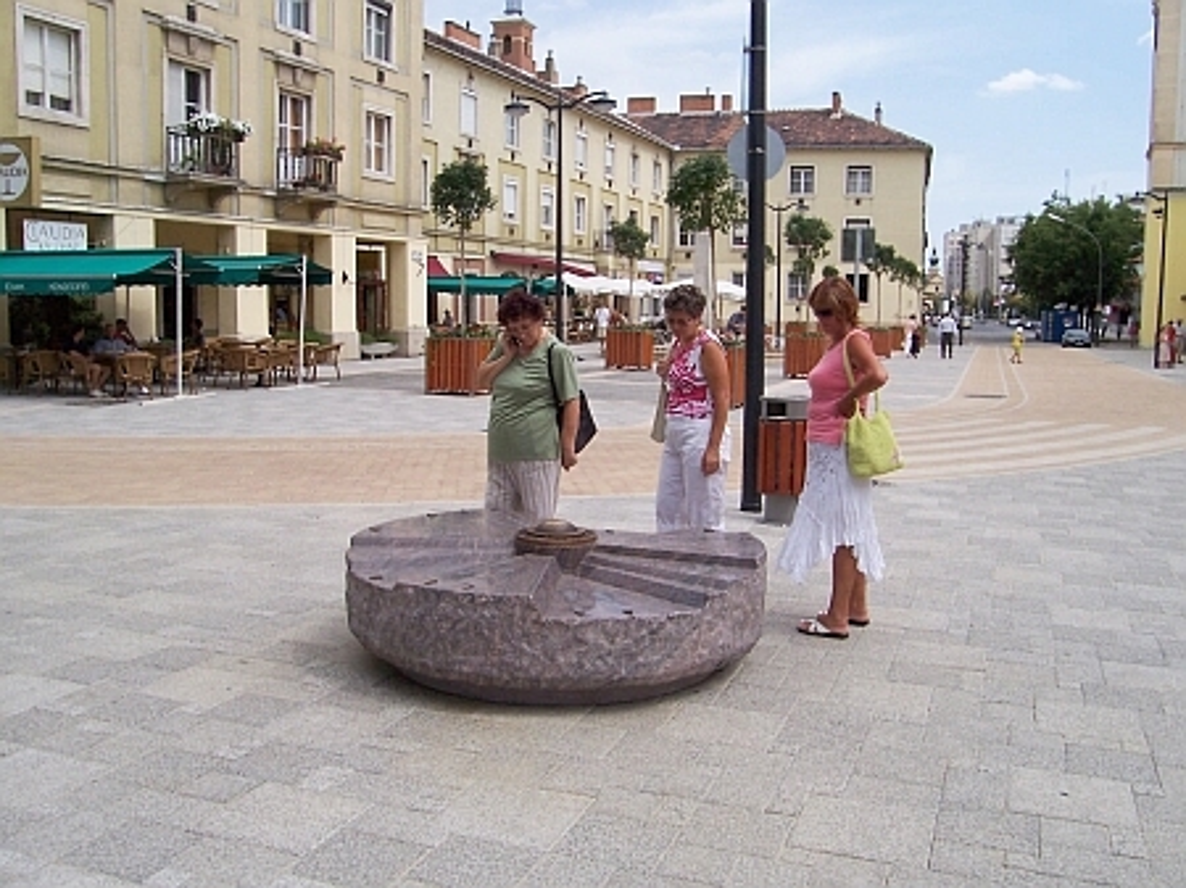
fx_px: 1164
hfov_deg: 54.0
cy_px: 444
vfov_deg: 41.8
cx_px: 593
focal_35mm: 34
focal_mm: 5.6
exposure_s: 1/500
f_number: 5.6
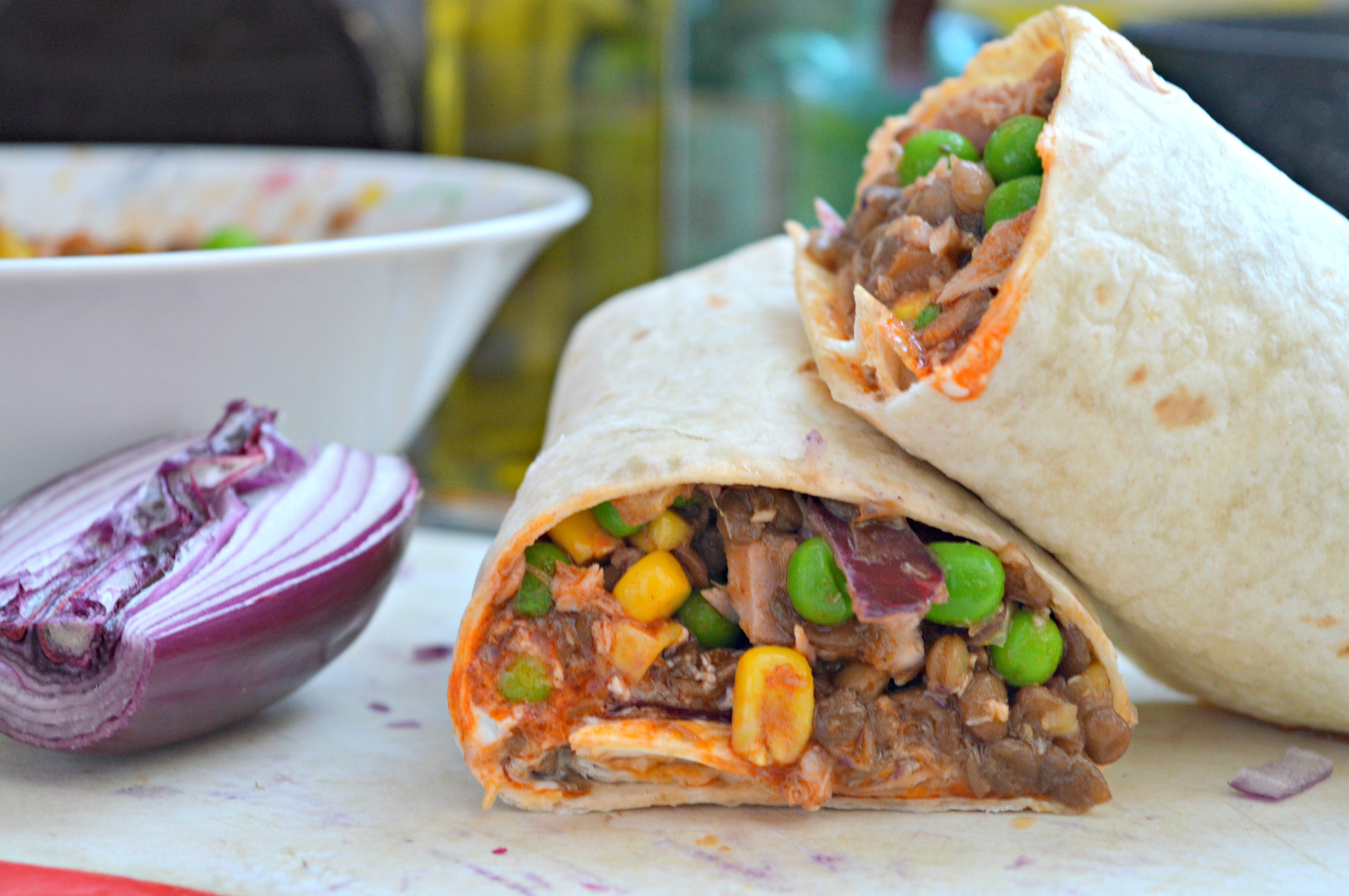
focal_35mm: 82
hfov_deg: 24.6
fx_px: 3089
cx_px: 674
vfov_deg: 16.5
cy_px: 448
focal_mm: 55
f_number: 5.6
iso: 400
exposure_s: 1/8
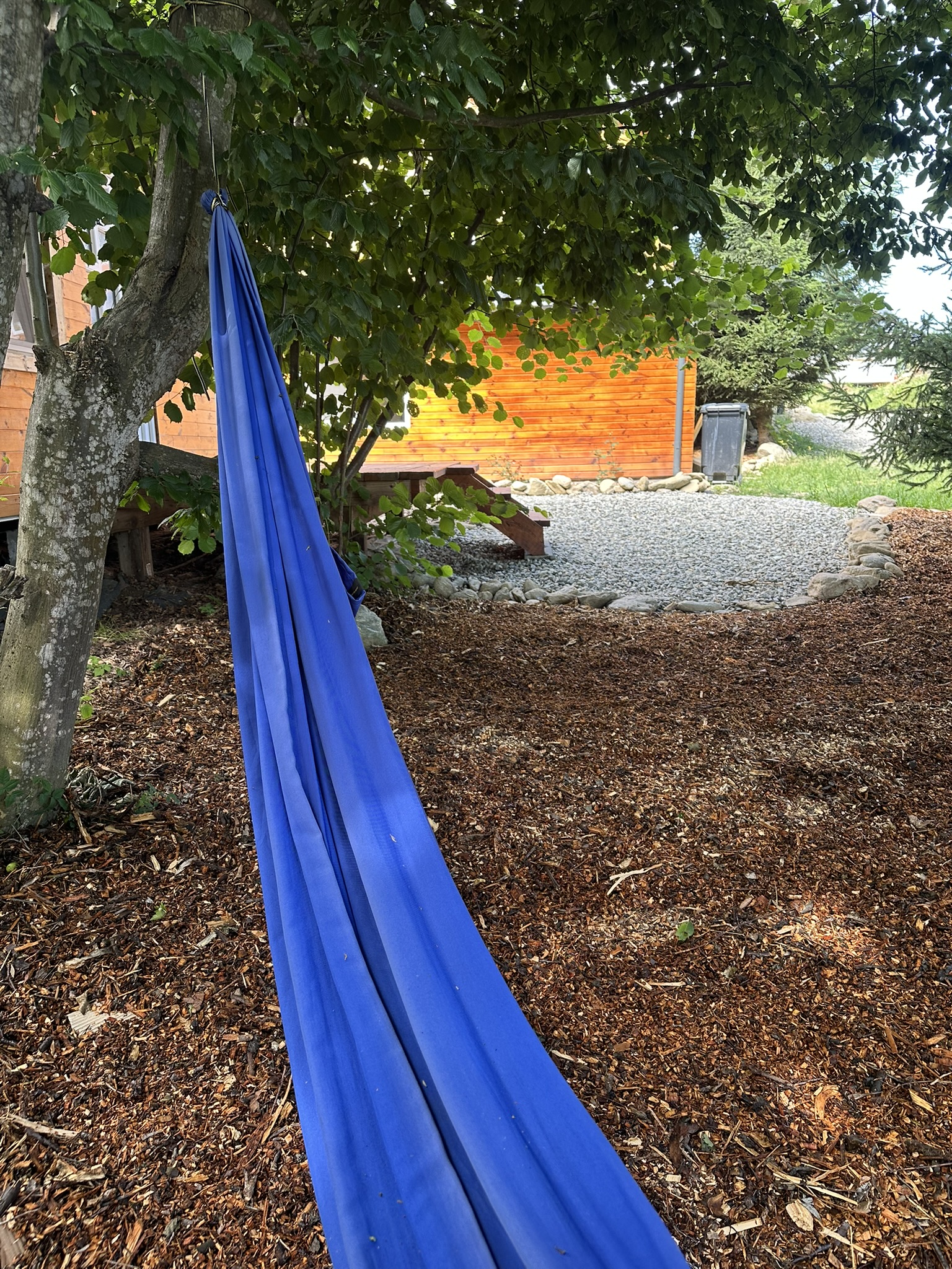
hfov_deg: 56.8
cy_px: 634
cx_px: 476
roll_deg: +0.9
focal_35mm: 24
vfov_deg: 71.6
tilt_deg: -11.7
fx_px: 880
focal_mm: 6.86
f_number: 1.78
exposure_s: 1/165
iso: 100
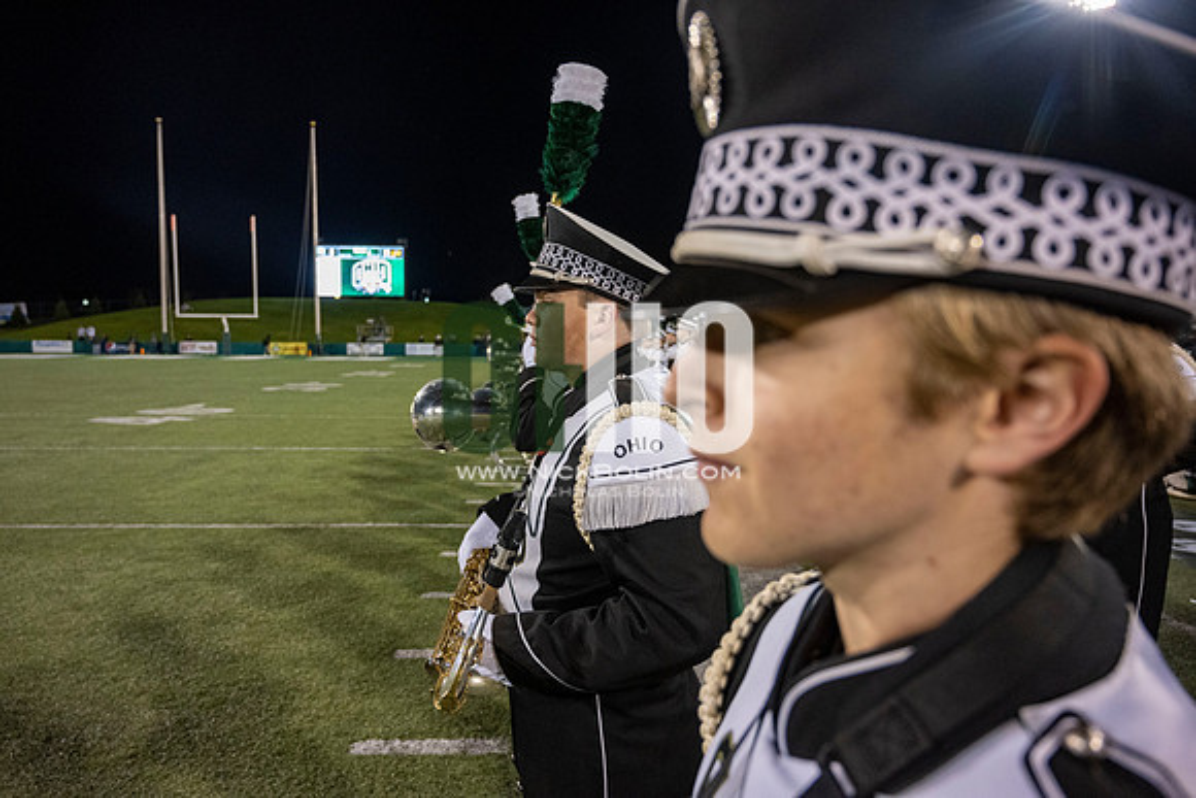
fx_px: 797
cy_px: 399
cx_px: 598
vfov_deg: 53.2
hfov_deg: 73.7
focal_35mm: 24
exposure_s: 1/500
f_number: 4
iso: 2000
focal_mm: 24
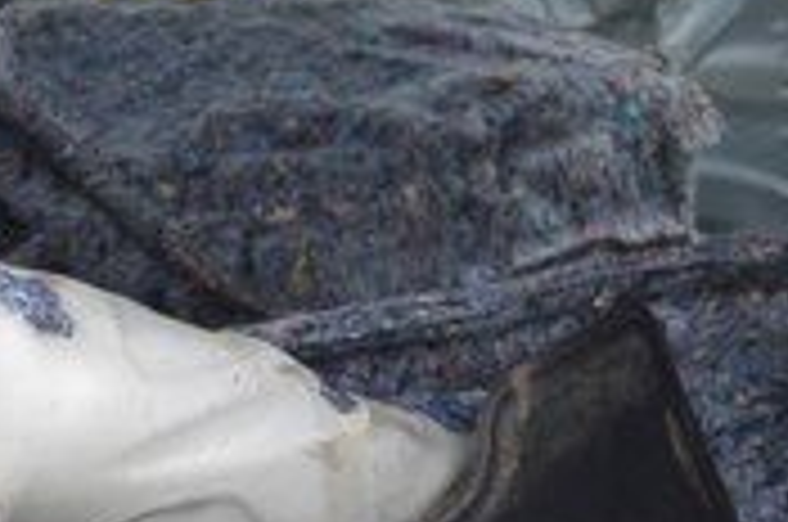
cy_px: 313
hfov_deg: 8.4
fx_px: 5375
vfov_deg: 5.6
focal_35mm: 246
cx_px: 86
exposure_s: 1/125
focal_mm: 28
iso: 110
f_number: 5.6
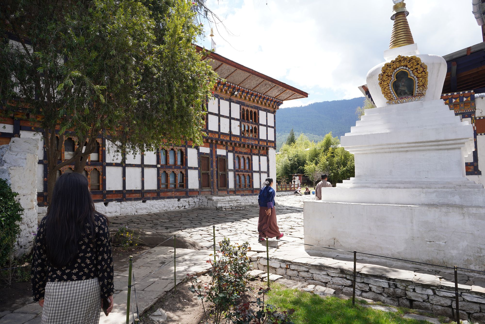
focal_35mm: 24
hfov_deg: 73.7
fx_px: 323
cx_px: 242
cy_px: 162
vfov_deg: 53.1
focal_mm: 24
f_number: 9
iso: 100
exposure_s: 1/100
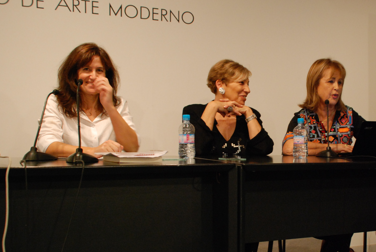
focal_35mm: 52
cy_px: 164
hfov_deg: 37.3
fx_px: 544
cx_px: 277
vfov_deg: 25.9
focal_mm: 22
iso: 800
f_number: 3.8
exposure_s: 1/20
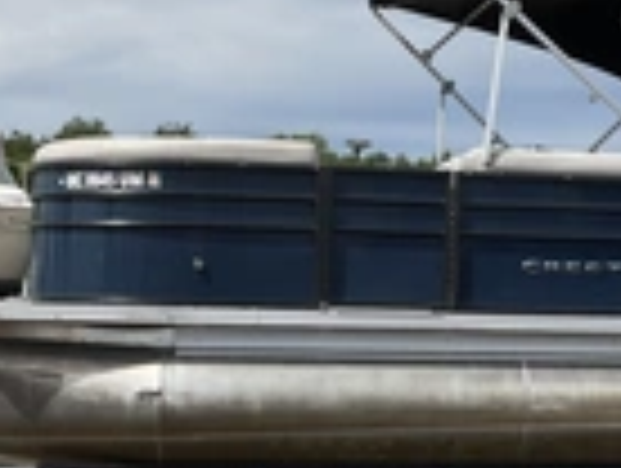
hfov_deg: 23.1
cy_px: 256
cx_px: 446
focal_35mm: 84
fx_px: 1510
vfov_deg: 17.6
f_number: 1.8
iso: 25
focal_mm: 3
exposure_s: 1/2801
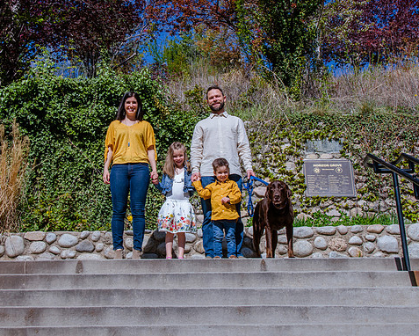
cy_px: 131
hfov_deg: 34.1
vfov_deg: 27.6
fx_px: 682
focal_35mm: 55
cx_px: 179
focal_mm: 34
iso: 200
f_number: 13
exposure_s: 1/320
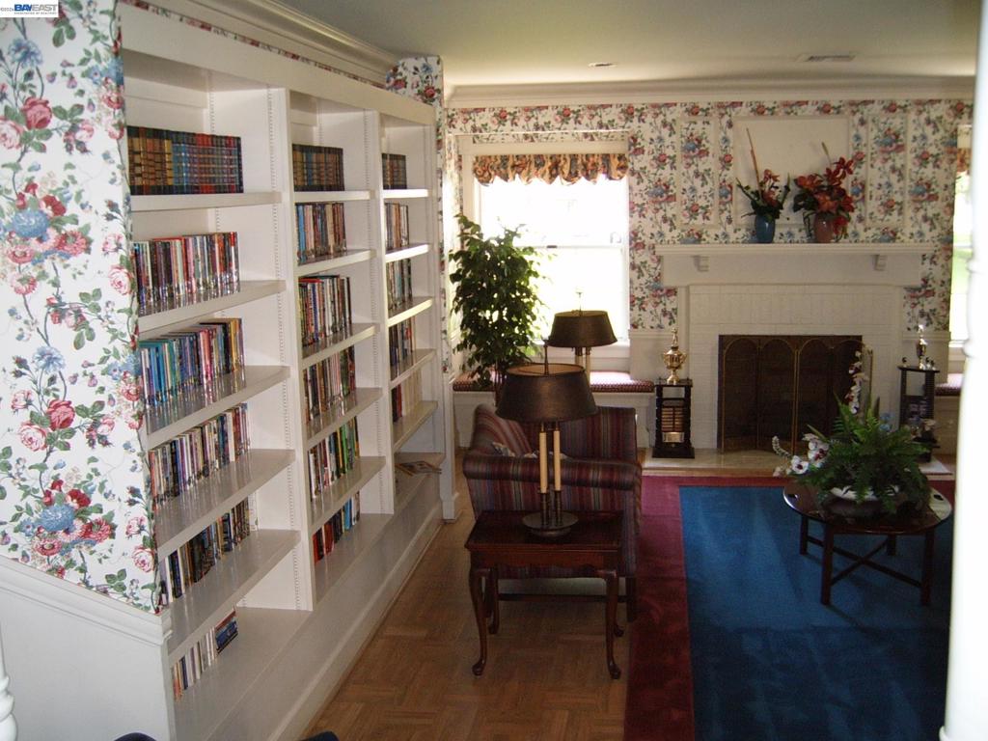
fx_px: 1056
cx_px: 494
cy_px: 370
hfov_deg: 50.1
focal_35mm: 37
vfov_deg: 38.7
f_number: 2.9
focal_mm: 6.2
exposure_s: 1/30
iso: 141
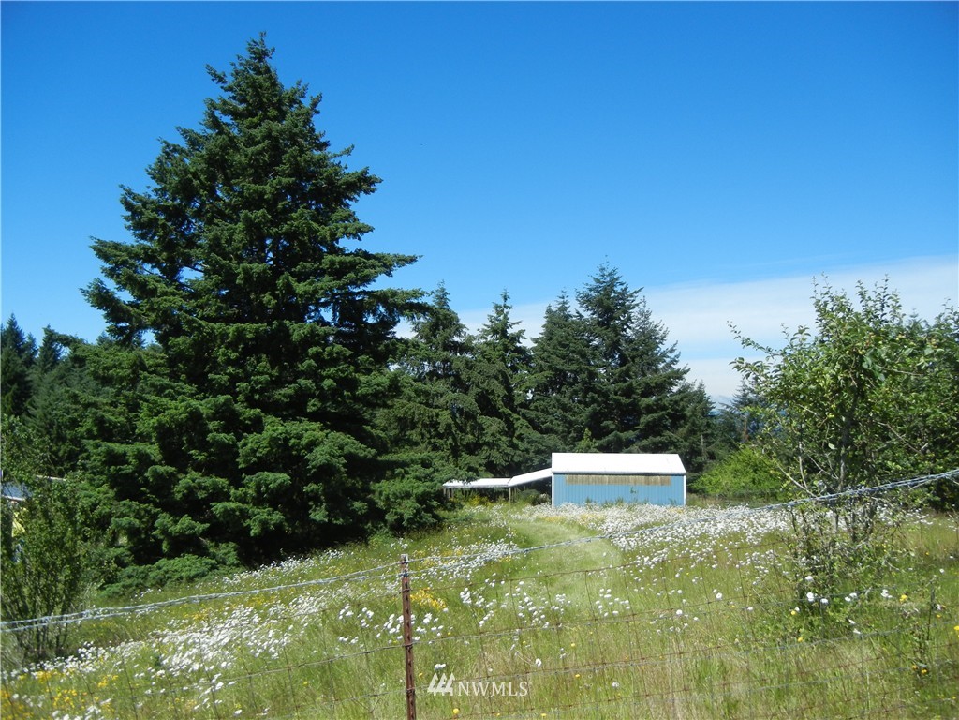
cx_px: 480
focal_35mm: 30
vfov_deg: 46.8
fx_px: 831
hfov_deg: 60.0
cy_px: 360
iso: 160
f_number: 7
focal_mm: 5.4
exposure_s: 1/374
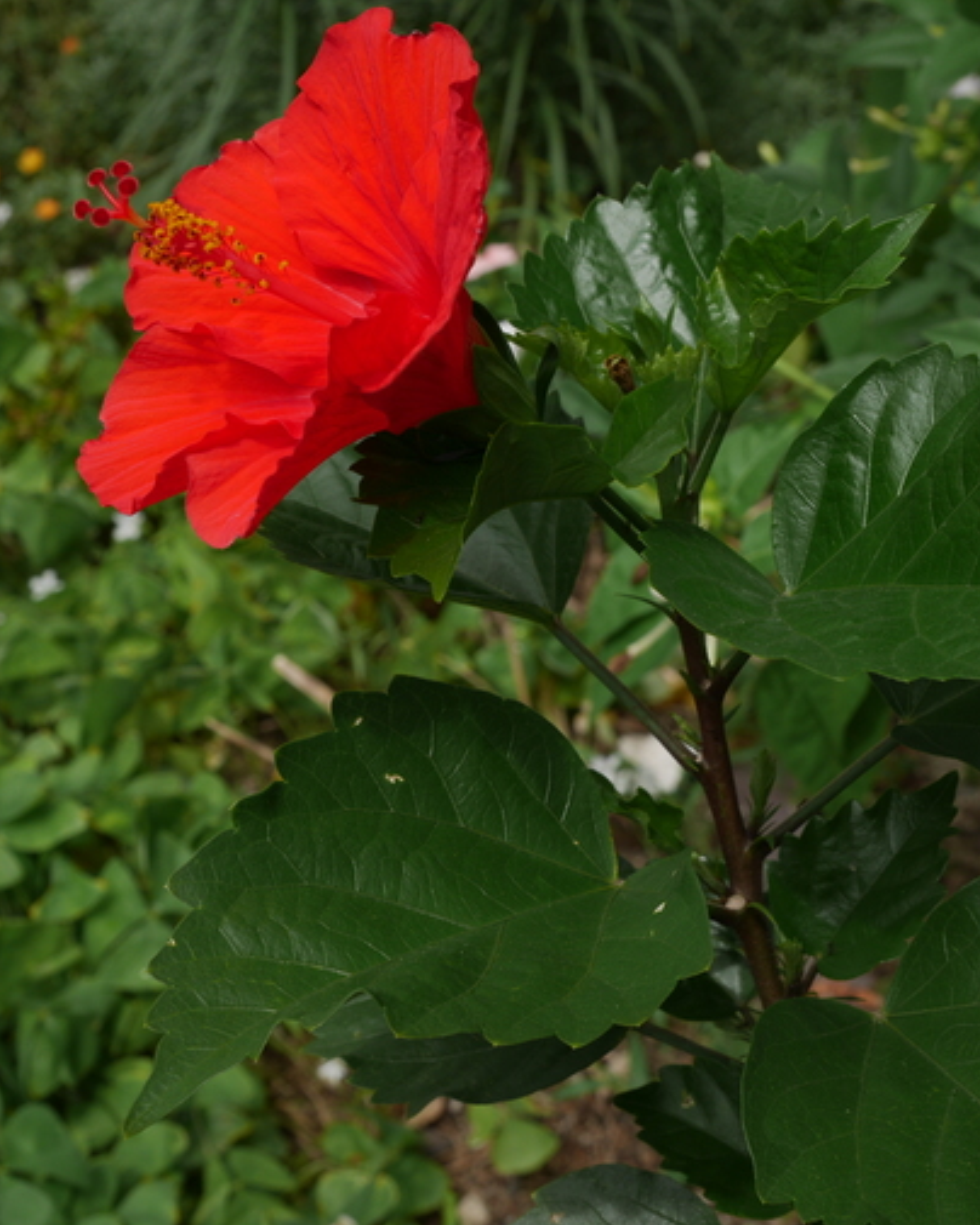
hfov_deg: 26.2
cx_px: 452
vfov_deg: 32.5
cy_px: 572
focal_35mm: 58
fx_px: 2103
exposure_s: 1/320
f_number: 9
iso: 200
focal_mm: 25
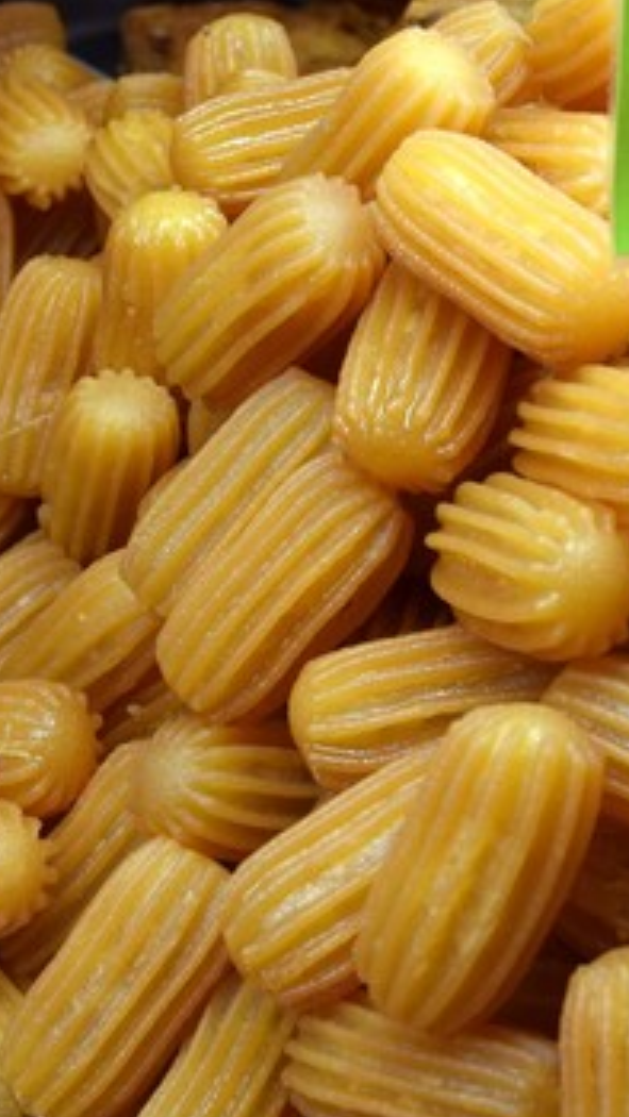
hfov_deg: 15.2
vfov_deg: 26.8
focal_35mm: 79
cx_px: 465
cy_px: 466
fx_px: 2341
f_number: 6.3
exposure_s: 1/160
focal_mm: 22
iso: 400
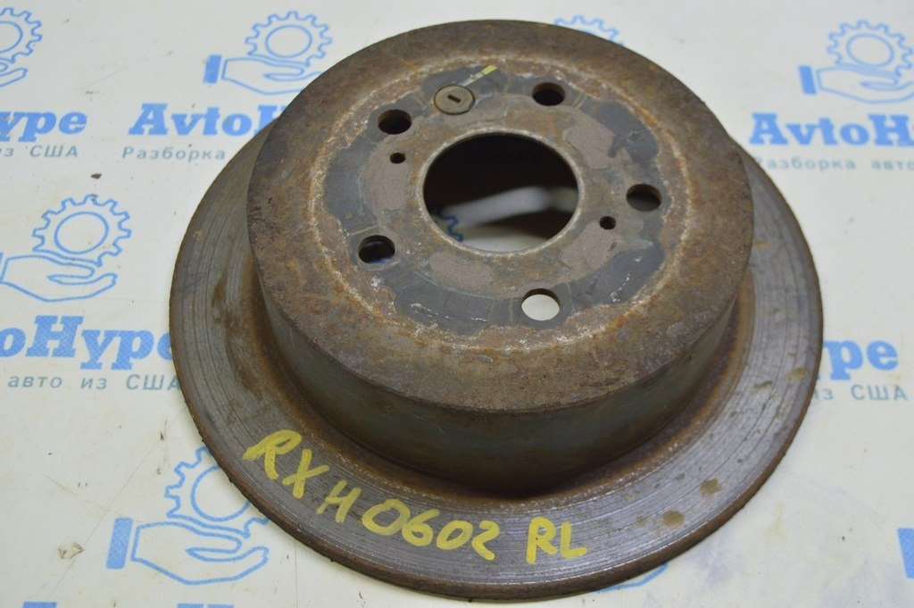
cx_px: 457
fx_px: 1142
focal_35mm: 45
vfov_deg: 29.8
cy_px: 304
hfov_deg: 43.6
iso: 400
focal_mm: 30
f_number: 5.6
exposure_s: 1/25
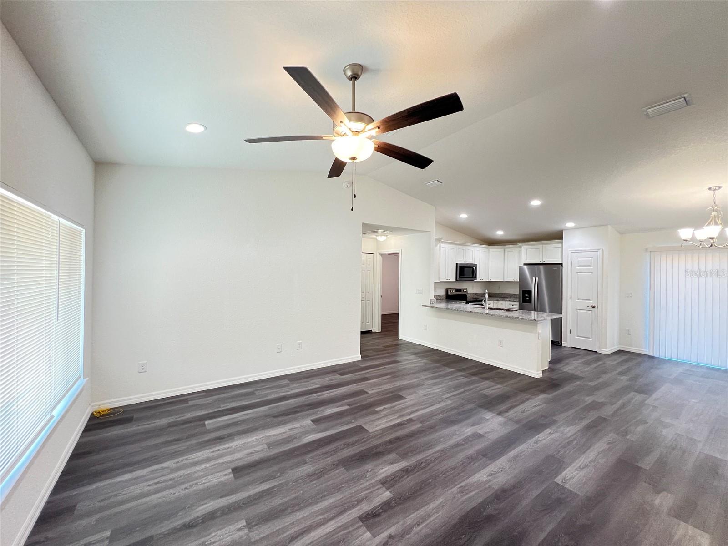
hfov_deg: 106.2
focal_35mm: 13
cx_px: 364
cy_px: 273
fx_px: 273
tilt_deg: +0.6
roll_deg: -0.2
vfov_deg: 89.9
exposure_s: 1/60
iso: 250
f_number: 1.8
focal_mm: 1.57
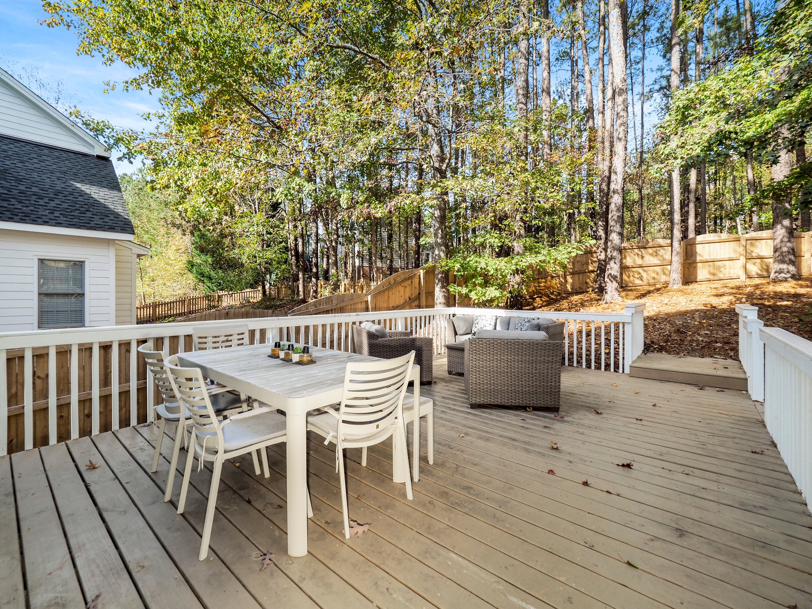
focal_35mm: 14
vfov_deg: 85.7
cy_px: 304
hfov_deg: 102.1
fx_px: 328
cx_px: 406
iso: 100
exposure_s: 1/160
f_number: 5
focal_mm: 7
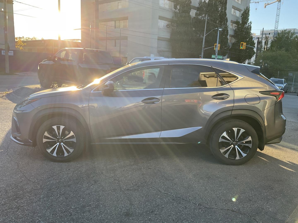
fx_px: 250
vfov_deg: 48.2
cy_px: 112
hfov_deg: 61.7
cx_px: 149
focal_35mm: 29
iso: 16
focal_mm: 3
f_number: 1.8
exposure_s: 1/305
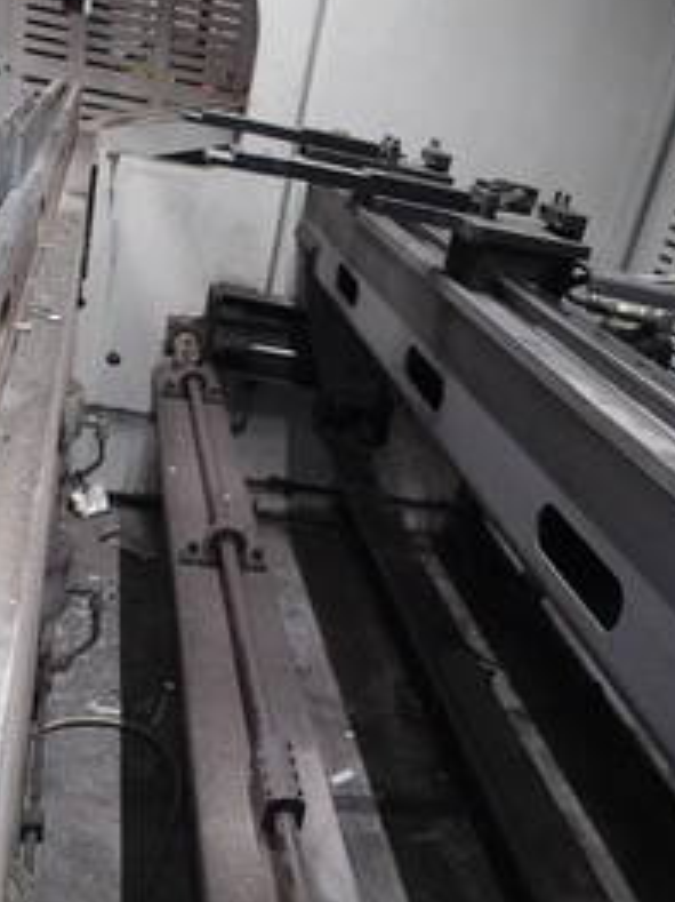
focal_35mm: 38
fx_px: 989
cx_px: 305
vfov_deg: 48.2
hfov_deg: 37.7
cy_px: 604
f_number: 2
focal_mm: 4.5
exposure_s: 1/30
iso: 200
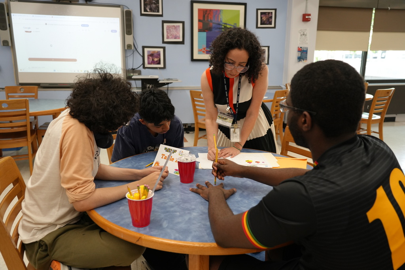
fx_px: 315
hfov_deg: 65.5
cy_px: 135
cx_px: 202
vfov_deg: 46.4
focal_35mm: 28
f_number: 4
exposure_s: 1/160
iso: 1600
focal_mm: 28
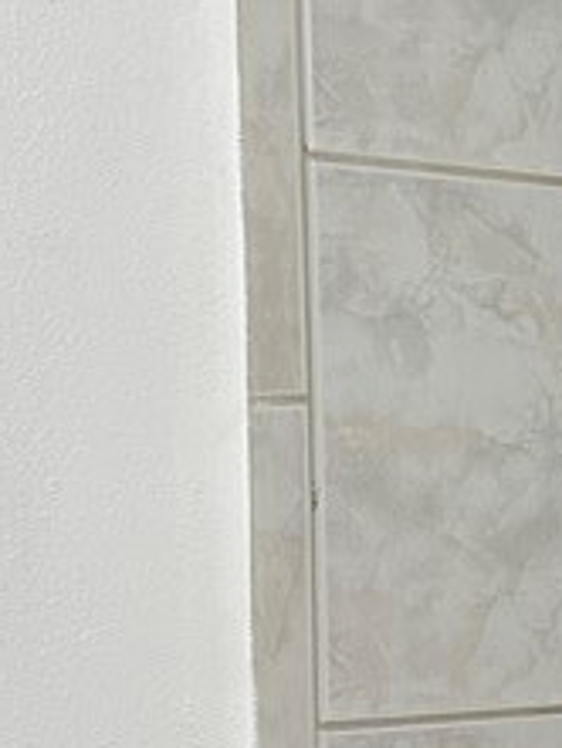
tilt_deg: -3.1
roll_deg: -0.3
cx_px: 880
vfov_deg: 17.5
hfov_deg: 12.6
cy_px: 643
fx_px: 2401
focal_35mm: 111
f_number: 1.78
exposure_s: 1/120
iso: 200
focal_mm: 6.86
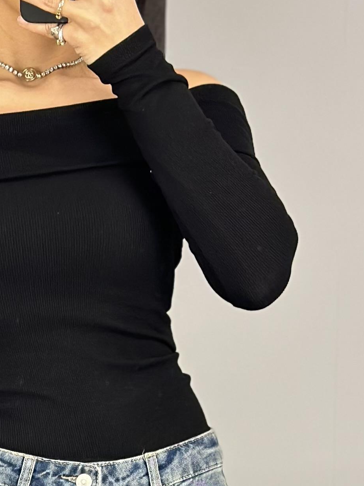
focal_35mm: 157
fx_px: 2201
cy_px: 622
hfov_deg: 9.4
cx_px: -18
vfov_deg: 12.2
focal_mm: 6.86
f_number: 1.78
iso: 125
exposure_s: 1/50
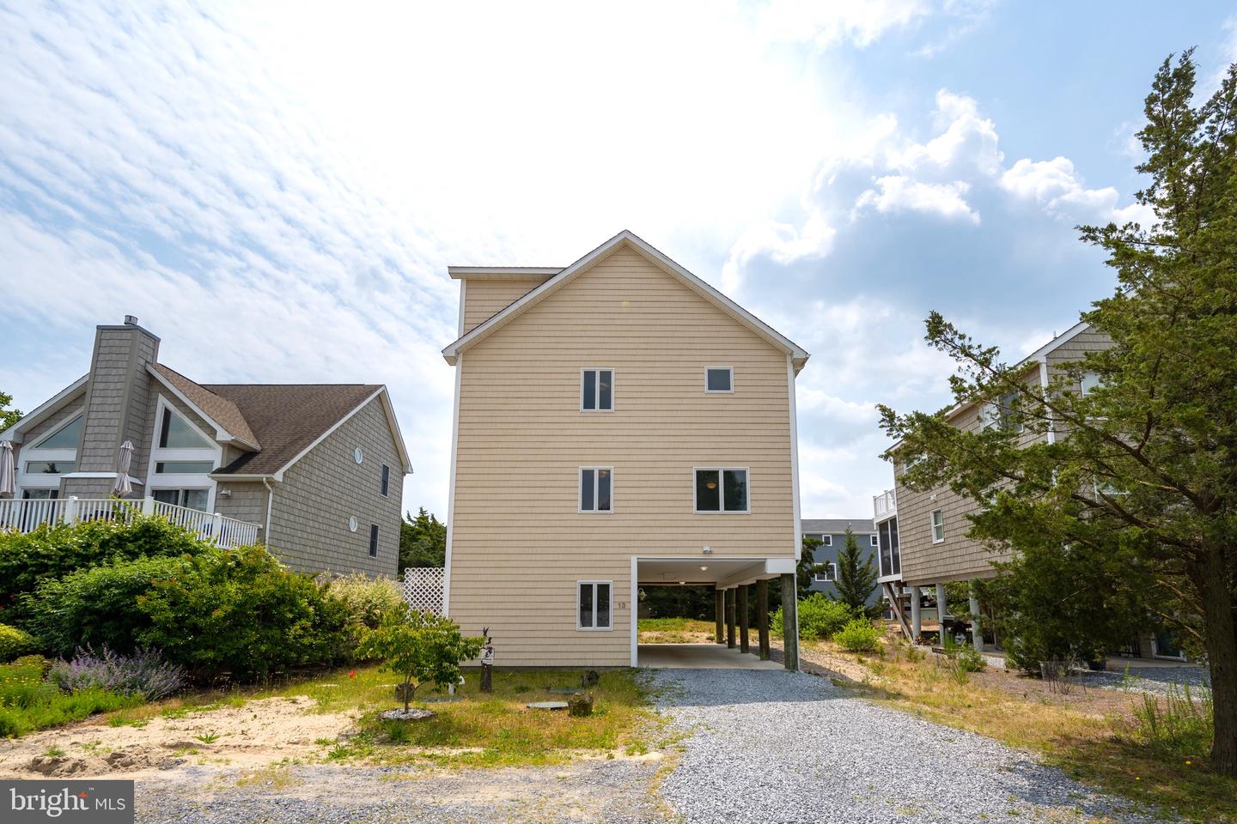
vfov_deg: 73.7
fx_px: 550
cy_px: 412
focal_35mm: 16
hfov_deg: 96.7
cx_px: 618
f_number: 7.1
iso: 160
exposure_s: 1/1000
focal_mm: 16
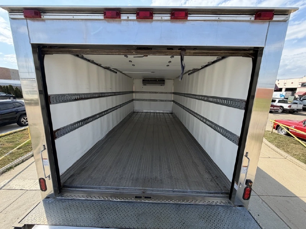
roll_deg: -1.7
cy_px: 114
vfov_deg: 85.7
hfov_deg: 102.1
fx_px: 124
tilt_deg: -11.3
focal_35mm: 14
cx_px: 153
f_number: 2.2
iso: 40
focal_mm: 2.22
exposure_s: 1/602
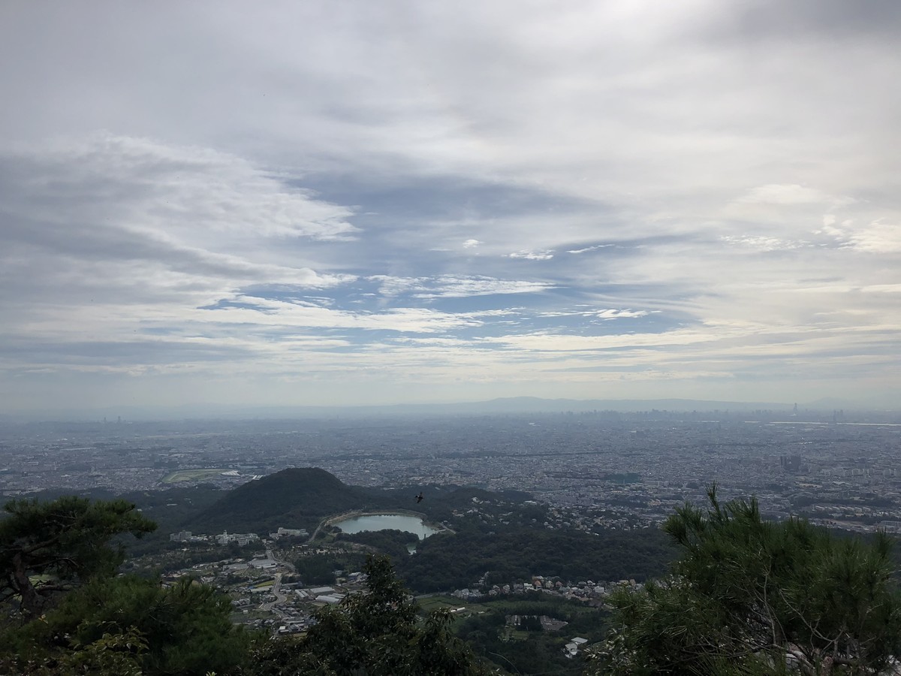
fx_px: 729
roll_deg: +1.3
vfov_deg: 49.7
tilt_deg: +4.9
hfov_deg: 63.4
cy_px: 338
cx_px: 450
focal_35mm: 28
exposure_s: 1/8000
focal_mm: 3.99
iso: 20
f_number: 1.8
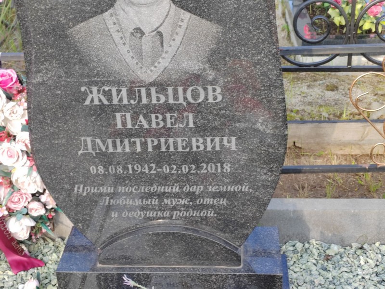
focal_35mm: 64
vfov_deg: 22.9
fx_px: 712
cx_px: 192
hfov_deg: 30.3
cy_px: 144
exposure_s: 1/240
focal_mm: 5.52
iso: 100
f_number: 1.9
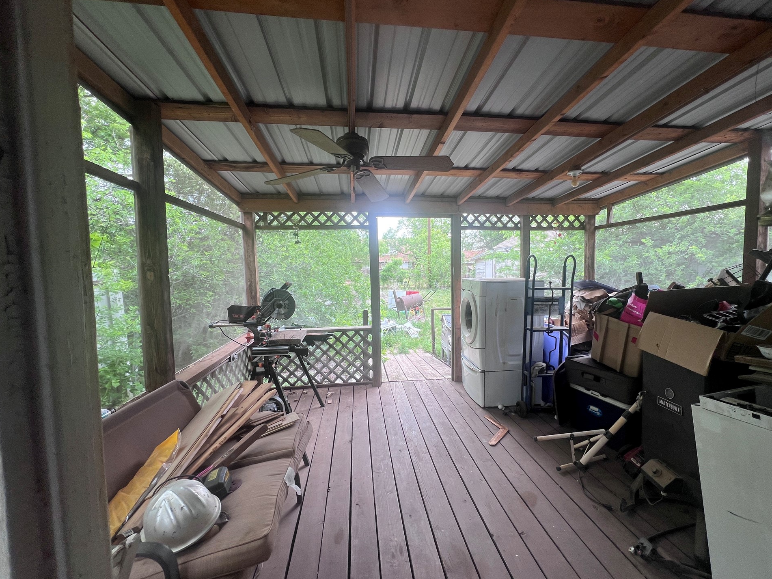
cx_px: 411
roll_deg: +0.5
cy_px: 290
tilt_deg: -2.3
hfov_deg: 101.9
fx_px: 312
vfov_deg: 85.7
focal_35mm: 14
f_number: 1.8
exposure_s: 1/106
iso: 32
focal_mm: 1.57
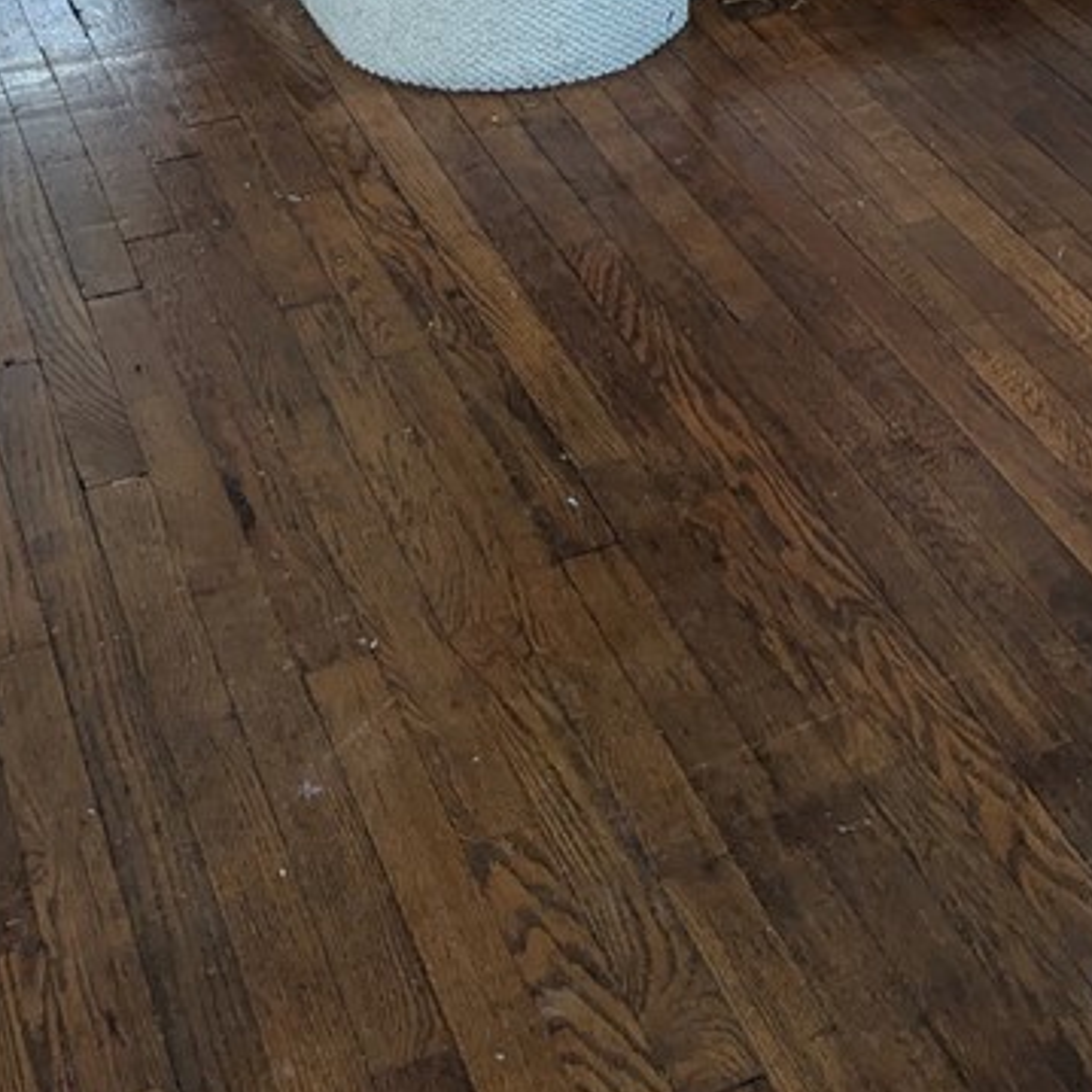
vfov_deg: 23.9
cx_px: 882
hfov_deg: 24.9
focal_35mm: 68
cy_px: -88
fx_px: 2427
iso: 238
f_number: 1.73
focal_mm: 4.38
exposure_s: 1/120
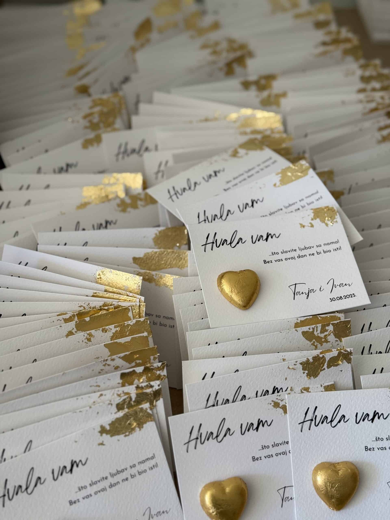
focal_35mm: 48
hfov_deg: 30.3
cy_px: 260
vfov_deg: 39.7
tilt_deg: -46.0
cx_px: 195
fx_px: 721
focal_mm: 6.76
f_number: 1.78
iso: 64
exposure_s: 1/122
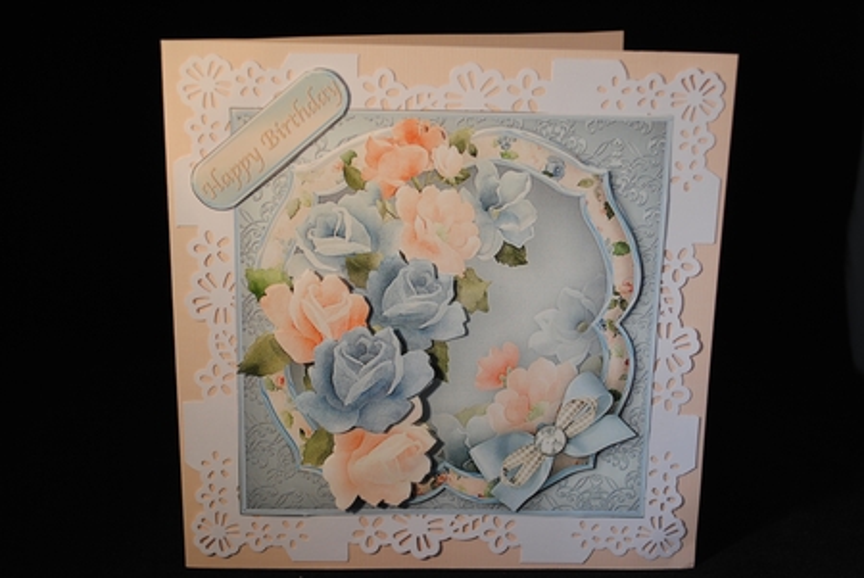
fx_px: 1225
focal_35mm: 51
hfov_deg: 38.8
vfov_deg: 26.5
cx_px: 432
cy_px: 289
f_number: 5
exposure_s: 1/40
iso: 200
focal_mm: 34
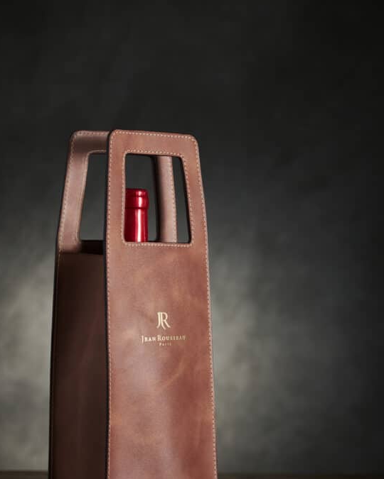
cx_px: 160
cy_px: 334
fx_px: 1719
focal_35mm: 121
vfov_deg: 15.8
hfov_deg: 12.7
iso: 64
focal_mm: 85
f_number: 5.6
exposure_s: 1/60
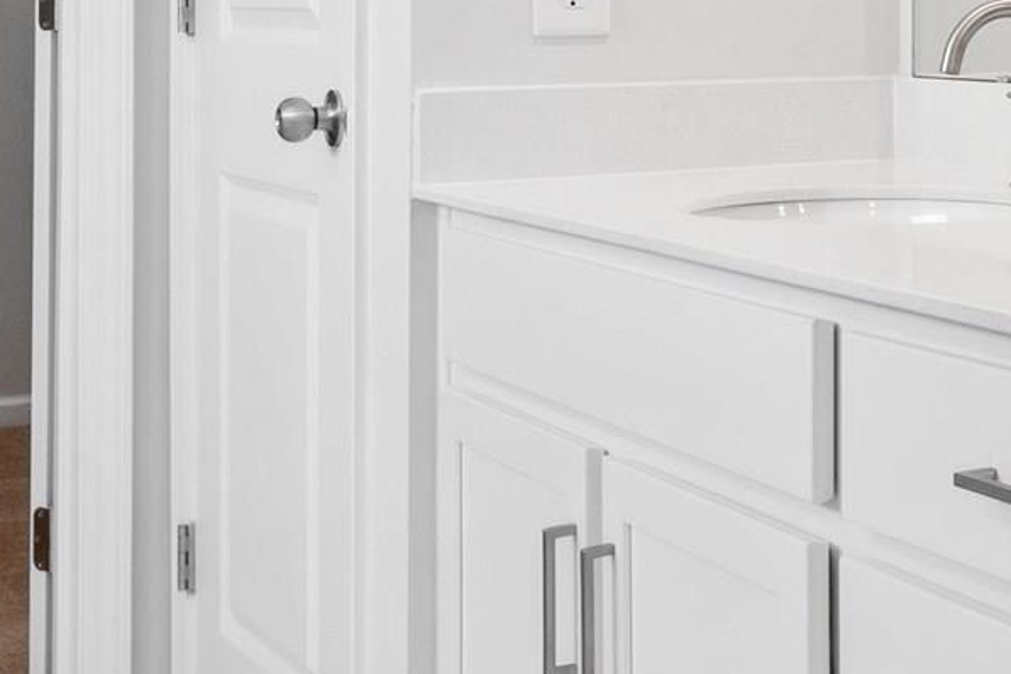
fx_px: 2022
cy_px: 3
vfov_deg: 18.4
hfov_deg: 23.8
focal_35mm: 72
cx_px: 1395
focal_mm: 14
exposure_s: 1/50
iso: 160
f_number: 7.1
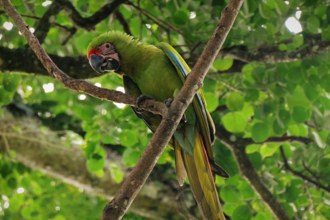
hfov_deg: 4.6
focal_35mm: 450
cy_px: 110
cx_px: 165
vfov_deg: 3.1
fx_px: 4124
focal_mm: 132
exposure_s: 1/125
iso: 1600
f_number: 6.4
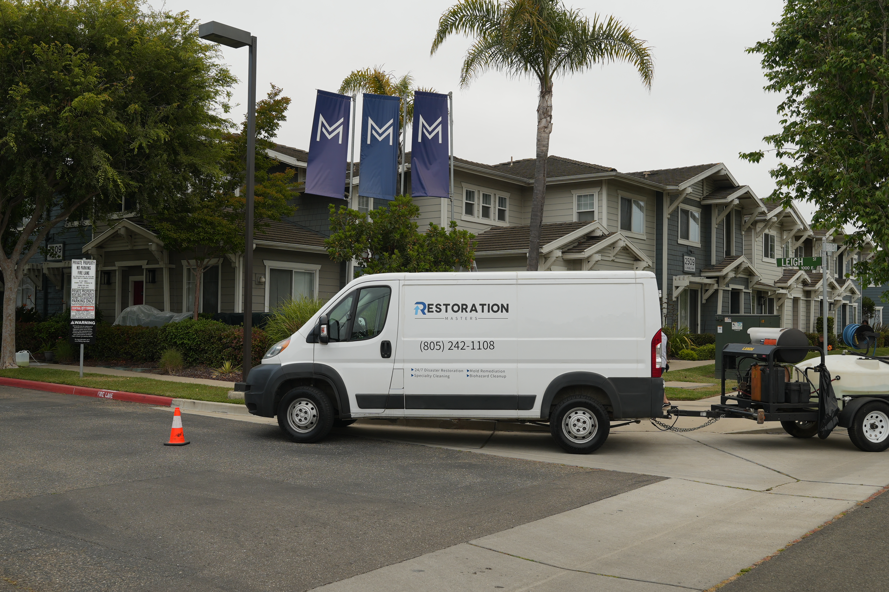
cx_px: 444
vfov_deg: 36.9
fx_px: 889
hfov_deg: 53.1
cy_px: 296
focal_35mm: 36
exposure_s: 1/200
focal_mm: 24
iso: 100
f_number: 5.6
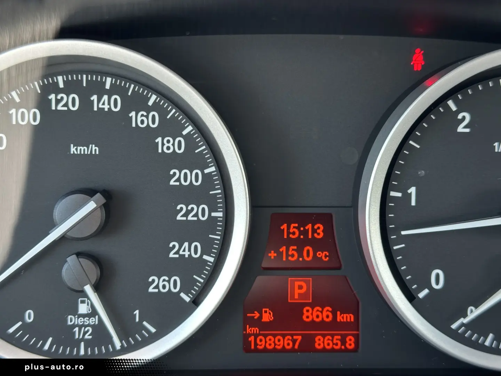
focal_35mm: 48
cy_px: 188
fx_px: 695
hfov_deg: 39.7
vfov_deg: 30.3
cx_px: 250
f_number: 1.78
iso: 80
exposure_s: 1/78
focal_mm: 6.86
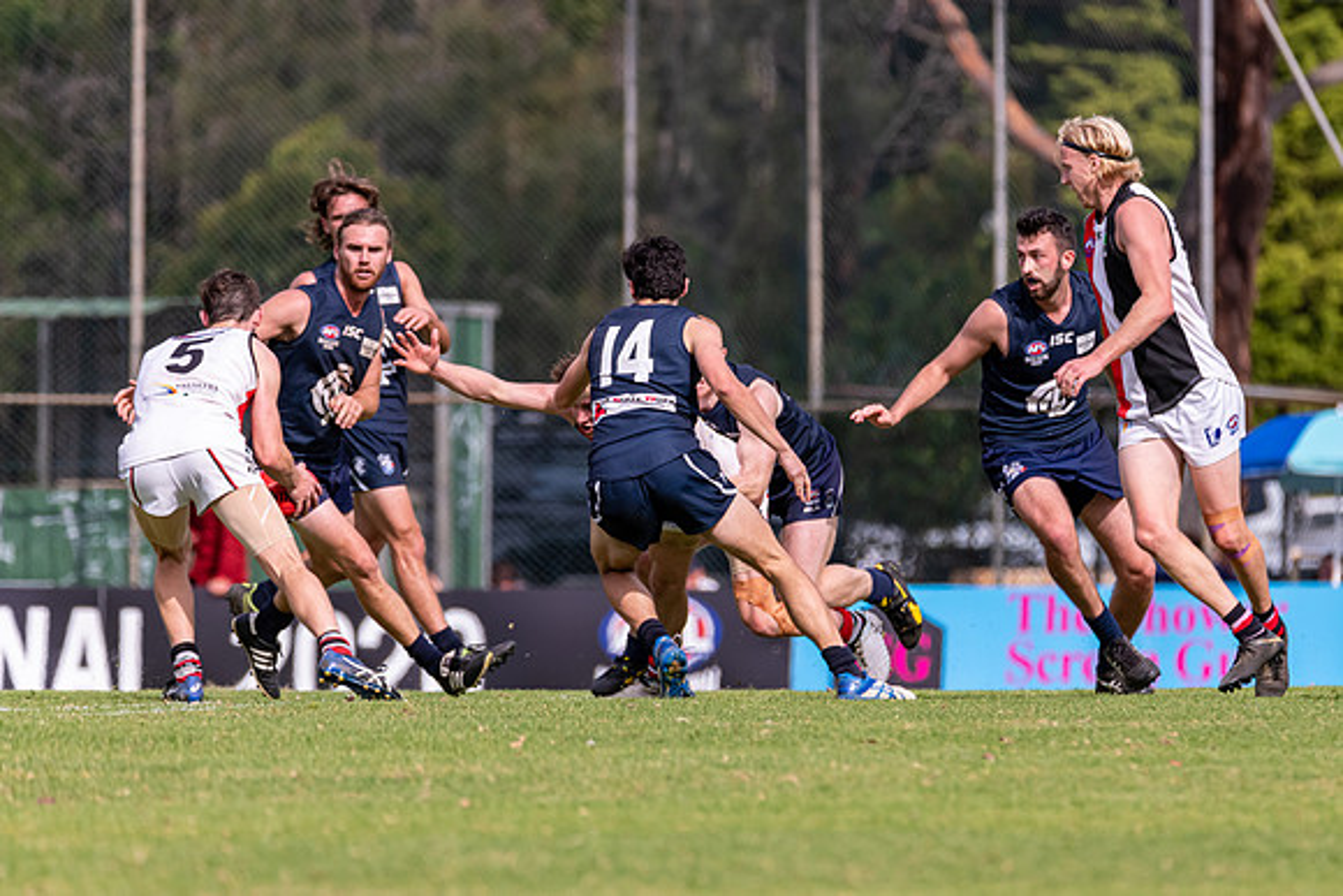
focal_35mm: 531
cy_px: 442
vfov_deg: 2.6
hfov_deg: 3.9
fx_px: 19795
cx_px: 752
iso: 800
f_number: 6.3
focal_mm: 420
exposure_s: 1/3200
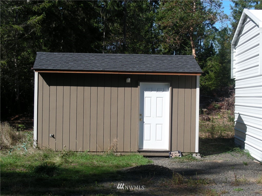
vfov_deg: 21.0
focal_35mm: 70
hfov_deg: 27.8
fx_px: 530
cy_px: 98
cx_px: 131
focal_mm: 11.7
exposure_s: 1/385
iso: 50
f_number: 4
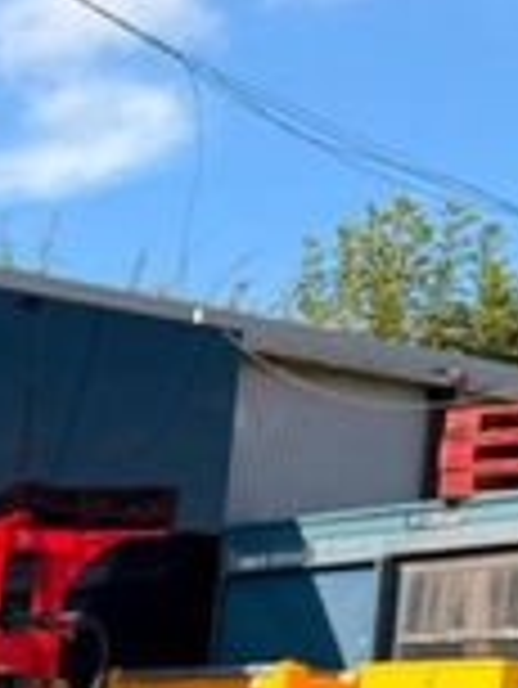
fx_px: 1873
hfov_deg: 12.0
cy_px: 935
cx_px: -797
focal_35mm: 94
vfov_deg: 19.0
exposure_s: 1/2801
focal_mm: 6.76
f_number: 1.78
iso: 80
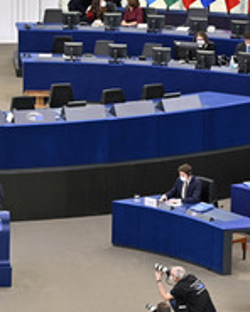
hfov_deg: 6.1
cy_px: 172
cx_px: -18
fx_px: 2331
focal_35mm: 252
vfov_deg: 7.7
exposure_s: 1/320
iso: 1250
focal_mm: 110
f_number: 2.8
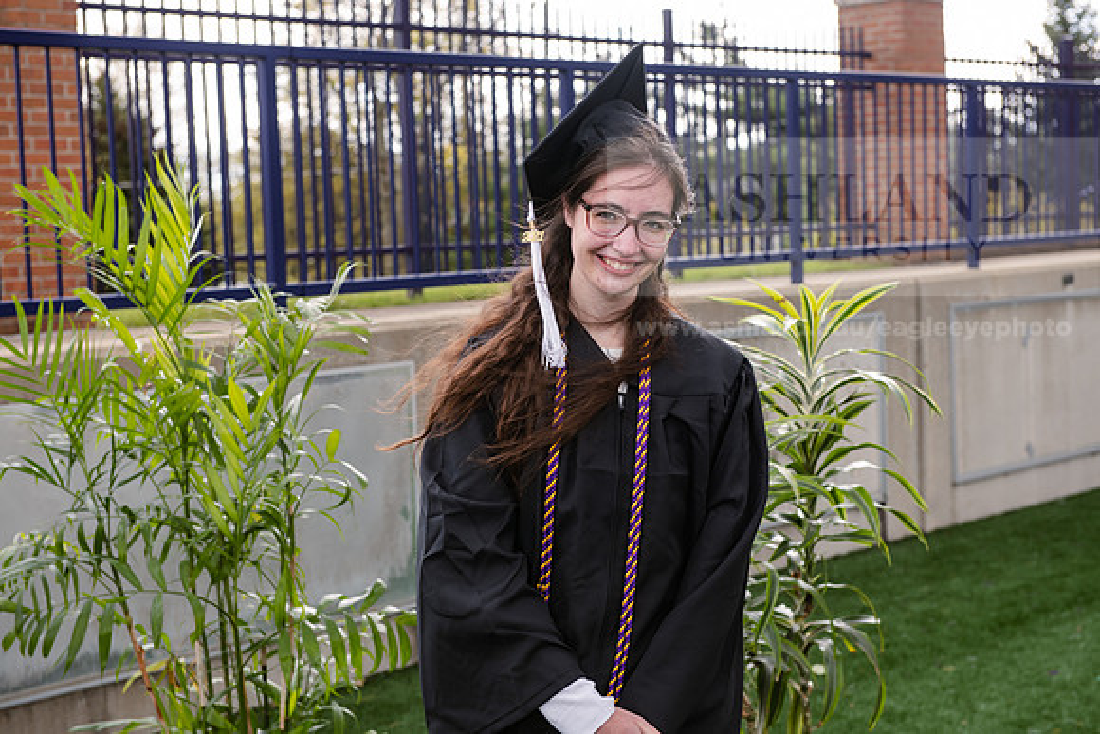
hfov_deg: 32.4
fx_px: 1895
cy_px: 367
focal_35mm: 62
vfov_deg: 21.9
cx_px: 550
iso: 320
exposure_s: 1/200
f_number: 5.6
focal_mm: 62
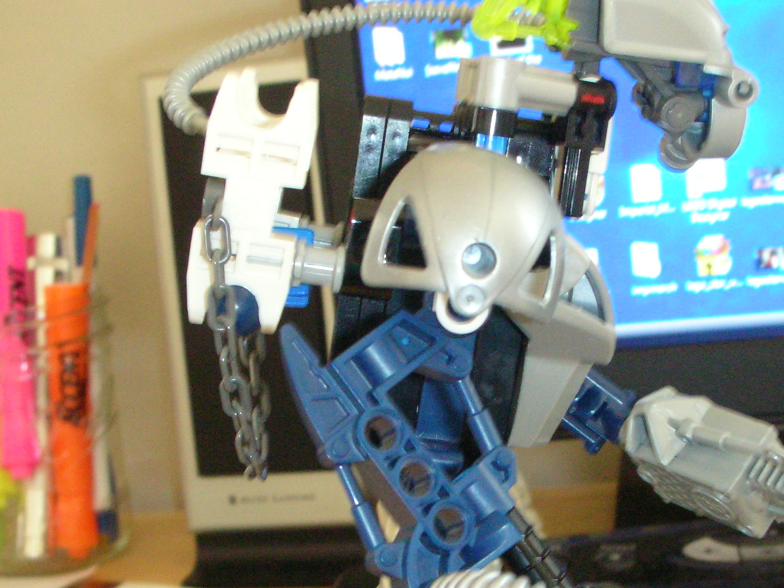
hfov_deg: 29.8
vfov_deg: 22.5
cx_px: 442
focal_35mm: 65
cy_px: 412
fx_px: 1472
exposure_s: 1/5
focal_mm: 5.8
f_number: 3
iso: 200
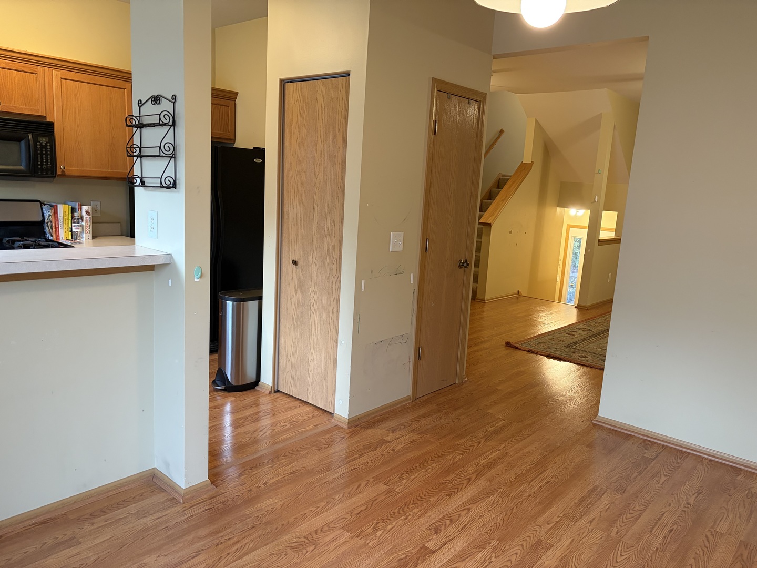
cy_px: 284
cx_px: 378
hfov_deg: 67.3
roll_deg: -2.5
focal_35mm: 26
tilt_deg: -9.2
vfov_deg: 53.1
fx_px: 569
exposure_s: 1/60
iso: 250
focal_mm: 5.96
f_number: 1.6
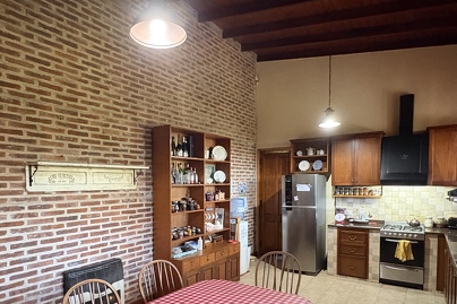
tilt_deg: -2.5
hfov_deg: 73.7
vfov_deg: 52.3
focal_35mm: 24
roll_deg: +0.5
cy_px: 197
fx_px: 305
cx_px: 214
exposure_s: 1/50
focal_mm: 2.22
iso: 800
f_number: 2.2
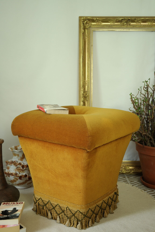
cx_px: 78
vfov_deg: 45.4
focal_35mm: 43
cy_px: 116
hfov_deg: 31.2
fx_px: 278
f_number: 5.6
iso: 400
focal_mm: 28
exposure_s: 1/30
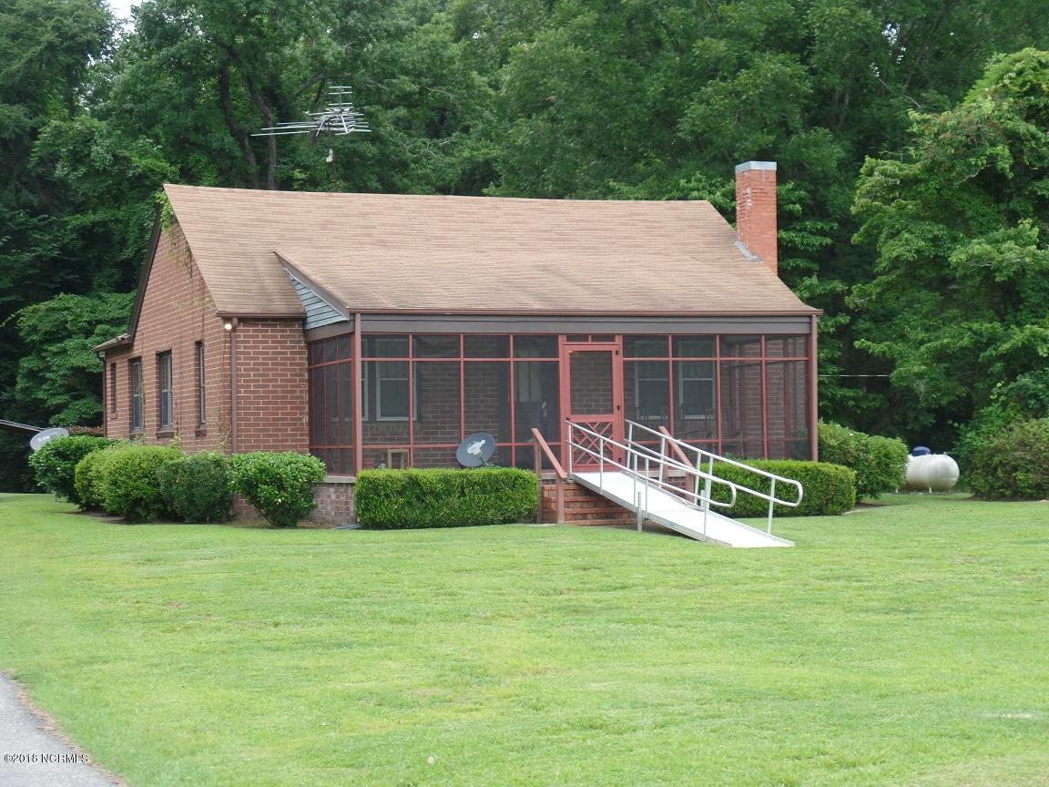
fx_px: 2364
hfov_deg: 25.0
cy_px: 394
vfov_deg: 18.9
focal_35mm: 78
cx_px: 524
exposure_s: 1/60
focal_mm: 13.9
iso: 80
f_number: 3.8
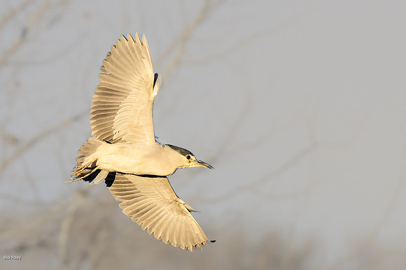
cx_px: 136
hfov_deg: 2.2
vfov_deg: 1.5
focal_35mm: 923
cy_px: 185
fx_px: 10402
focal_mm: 448
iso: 1000
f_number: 7.1
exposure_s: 1/2500
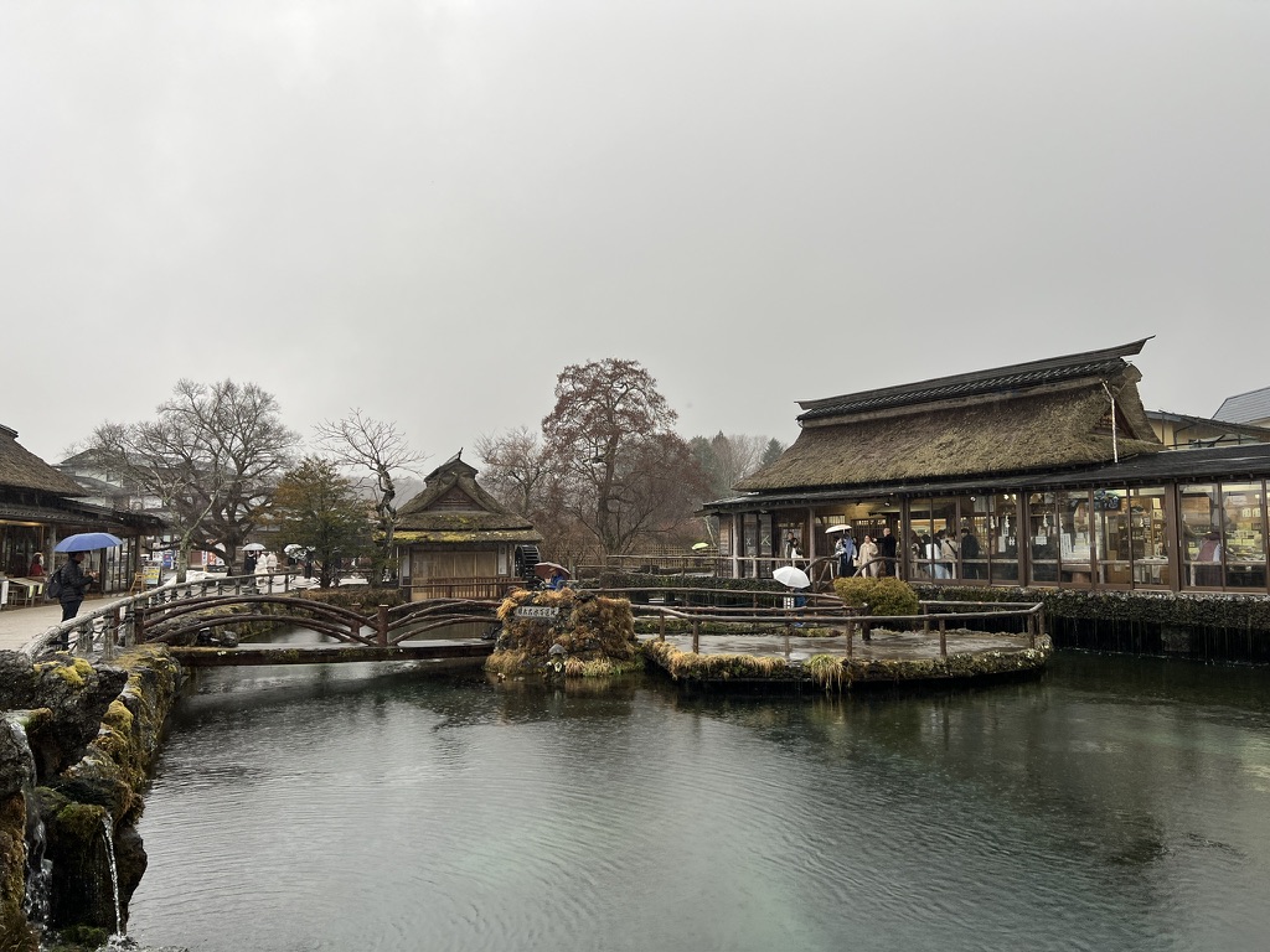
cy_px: 476
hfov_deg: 67.3
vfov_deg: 53.1
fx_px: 954
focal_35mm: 26
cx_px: 635
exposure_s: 1/394
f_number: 1.5
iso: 50
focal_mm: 5.7
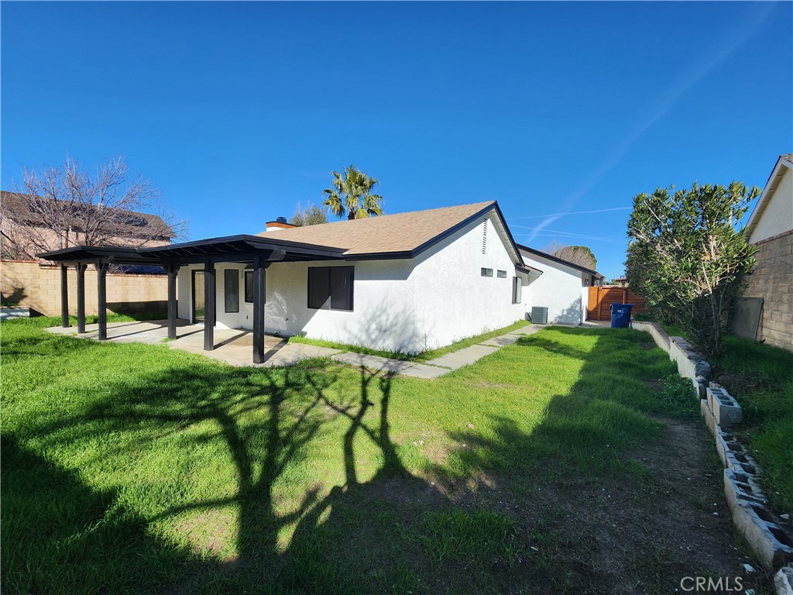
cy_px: 298
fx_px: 298
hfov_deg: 106.2
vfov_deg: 89.9
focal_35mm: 13
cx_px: 396
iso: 50
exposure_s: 1/2140
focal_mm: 2.2
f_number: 2.2
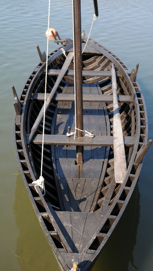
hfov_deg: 19.1
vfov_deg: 33.3
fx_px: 454
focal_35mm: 63
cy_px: 135
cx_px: 79
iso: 200
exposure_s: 1/200
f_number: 7.1
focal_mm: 40
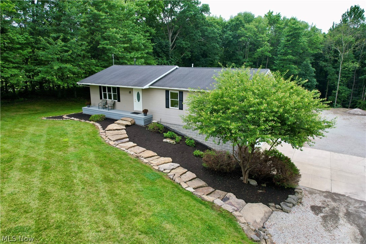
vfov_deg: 57.2
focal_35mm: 22
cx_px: 183
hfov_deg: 78.6
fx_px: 224
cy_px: 122
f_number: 2.8
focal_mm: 8.38
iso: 100
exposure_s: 1/120
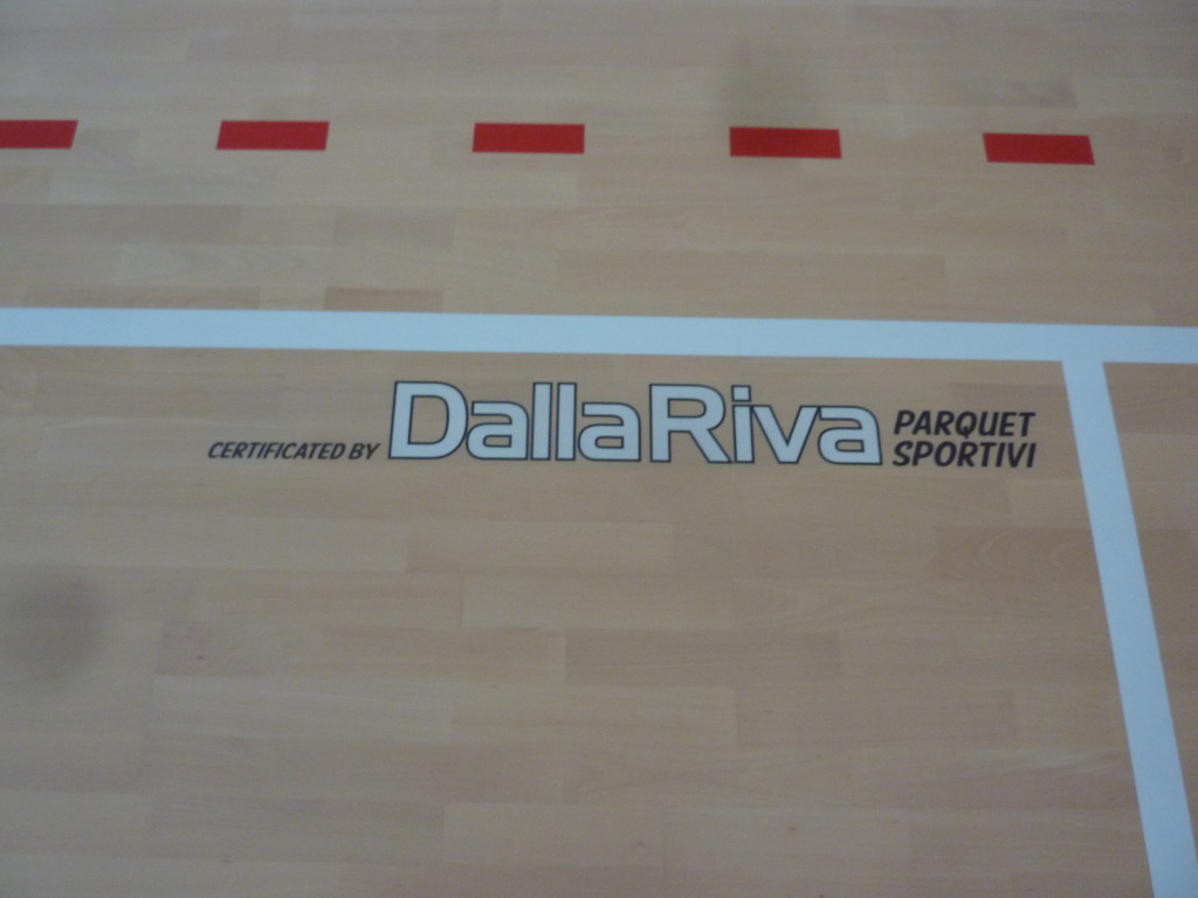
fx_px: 865
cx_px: 599
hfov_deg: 69.4
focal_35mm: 25
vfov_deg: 54.9
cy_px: 449
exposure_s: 1/30
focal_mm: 4.1
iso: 320
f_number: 3.3
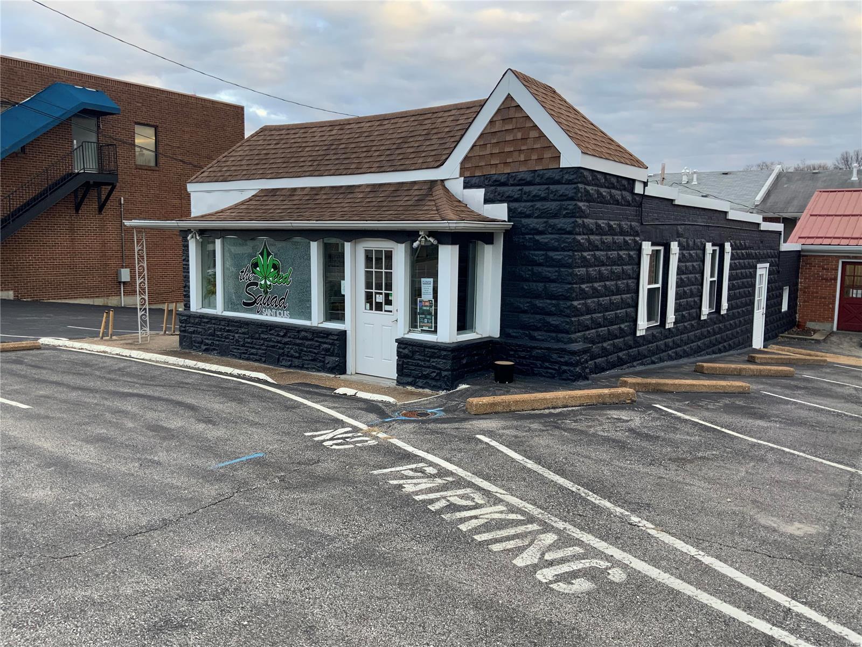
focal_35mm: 29
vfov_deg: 48.2
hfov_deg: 61.7
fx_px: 722
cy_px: 324
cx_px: 431
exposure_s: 1/122
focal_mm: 3
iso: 25
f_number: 1.8
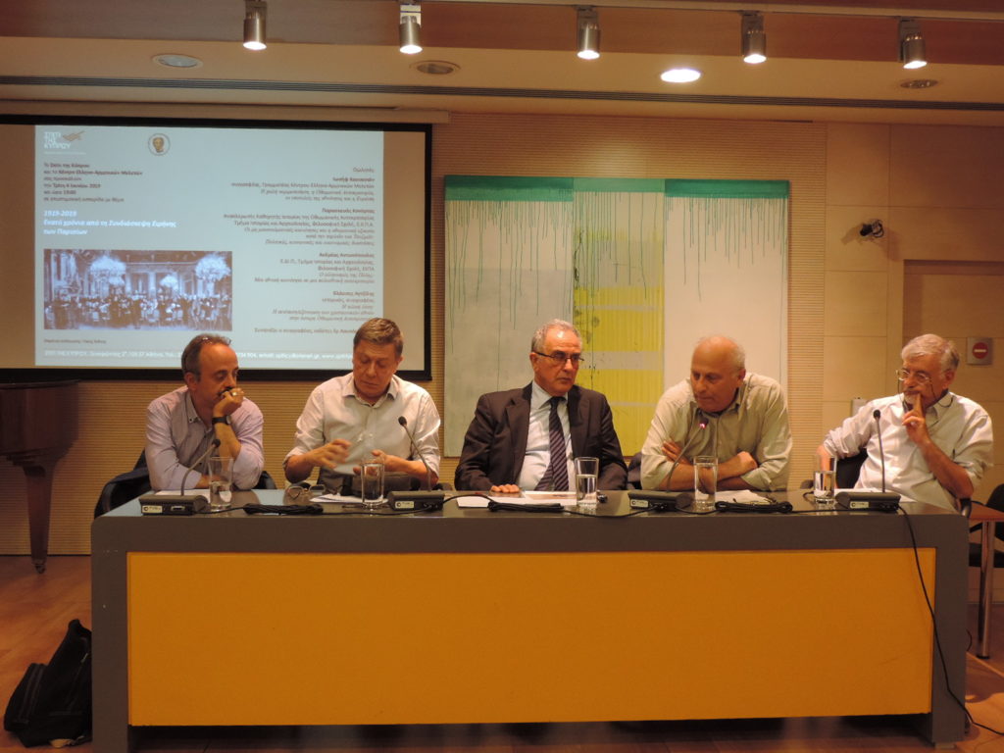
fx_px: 1015
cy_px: 376
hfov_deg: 52.6
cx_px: 502
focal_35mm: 35
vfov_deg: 40.7
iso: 400
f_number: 3.3
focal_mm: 6.2
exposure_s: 1/40
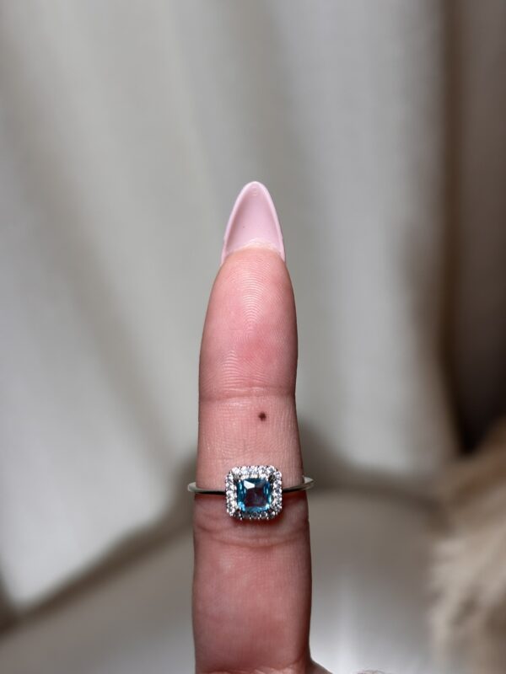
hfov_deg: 28.0
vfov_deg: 36.8
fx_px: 1013
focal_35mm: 52
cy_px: 337
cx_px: 253
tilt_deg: -47.4
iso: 50
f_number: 1.6
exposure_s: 1/121
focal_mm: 5.96
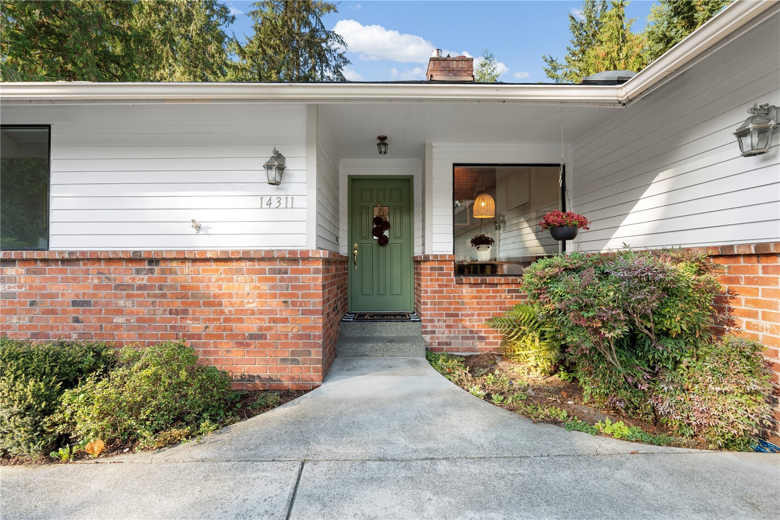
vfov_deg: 81.2
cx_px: 390
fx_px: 303
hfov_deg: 104.2
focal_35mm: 14
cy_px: 260
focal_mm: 14
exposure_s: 1/60
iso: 800
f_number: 8
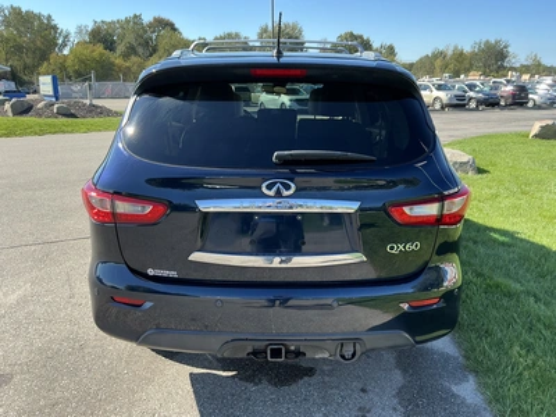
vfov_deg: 49.7
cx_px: 278
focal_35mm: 28
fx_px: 450
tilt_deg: -15.1
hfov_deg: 63.4
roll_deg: -0.1
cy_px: 208
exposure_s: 1/529
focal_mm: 3
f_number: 1.8
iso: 25
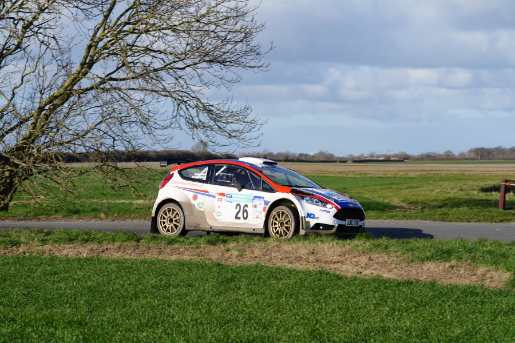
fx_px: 1588
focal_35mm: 111
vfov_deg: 12.3
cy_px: 172
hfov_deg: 18.4
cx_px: 258
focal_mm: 111
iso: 400
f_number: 11
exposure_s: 1/500
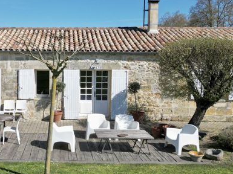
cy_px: 84
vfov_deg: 32.8
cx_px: 62
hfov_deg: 41.9
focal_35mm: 44
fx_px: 296
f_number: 1.7
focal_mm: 6.72
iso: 160
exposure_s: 1/4000
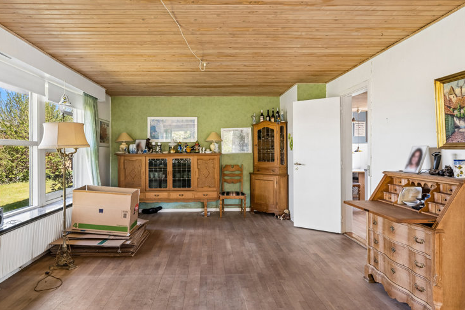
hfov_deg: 75.9
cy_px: 150
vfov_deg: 55.1
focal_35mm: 23
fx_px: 297
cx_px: 212
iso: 800
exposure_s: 1/60
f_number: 7.1
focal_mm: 21
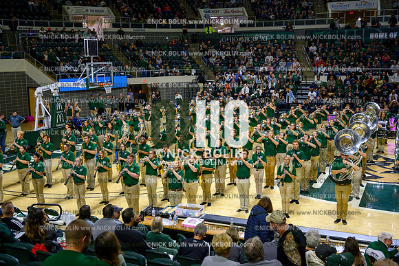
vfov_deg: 32.6
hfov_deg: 47.4
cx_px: 200
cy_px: 133
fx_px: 455
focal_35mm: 41
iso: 3200
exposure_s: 1/500
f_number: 4.5
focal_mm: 41
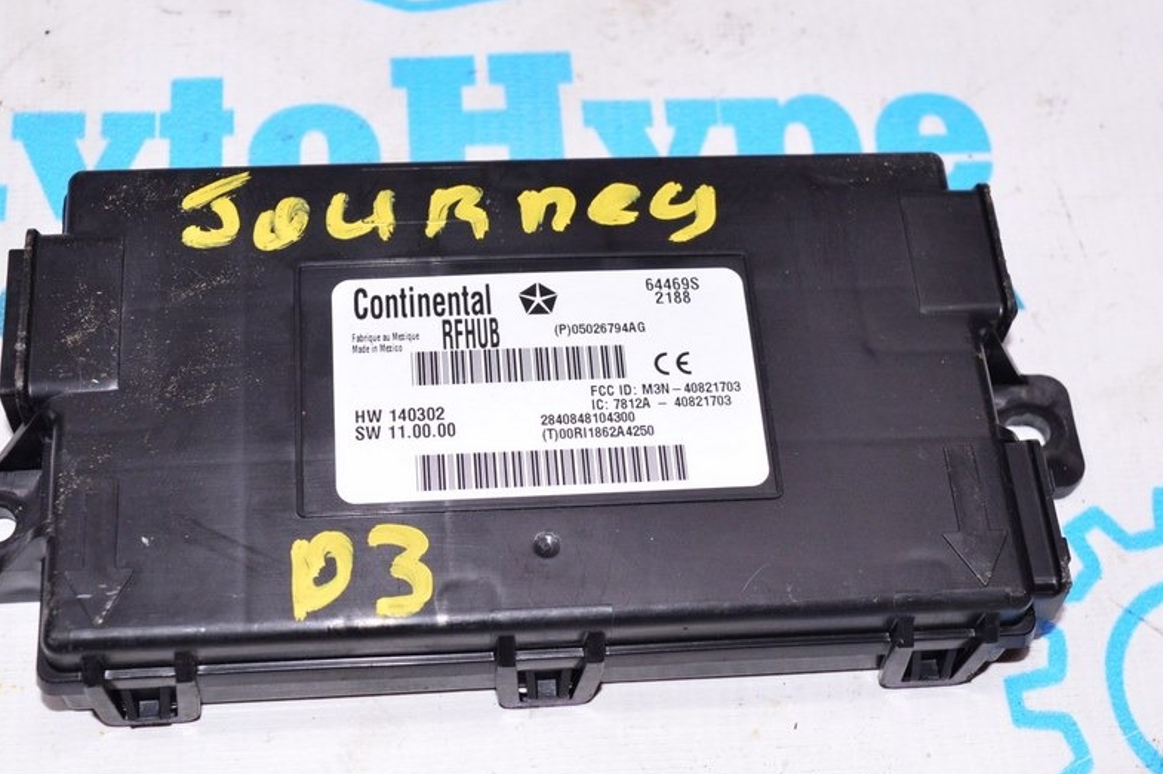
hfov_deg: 33.1
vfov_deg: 22.3
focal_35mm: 61
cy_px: 385
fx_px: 1958
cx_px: 561
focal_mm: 31
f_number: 8
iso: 1600
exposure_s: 1/160
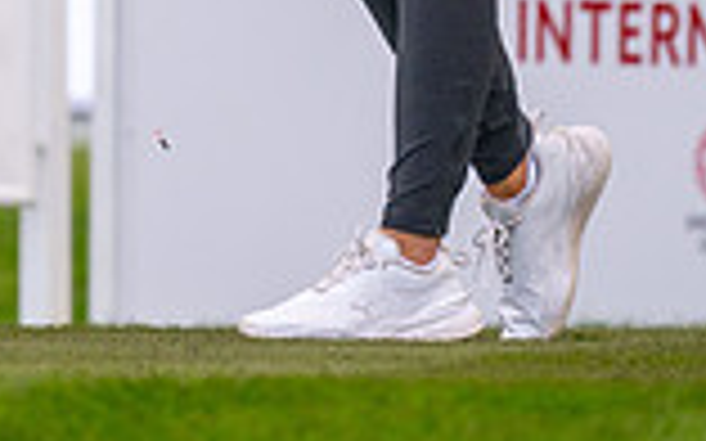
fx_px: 21773
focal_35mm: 1132
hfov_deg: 1.9
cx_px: 45
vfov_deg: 1.2
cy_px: -407
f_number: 4.5
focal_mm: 300
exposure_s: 1/2000
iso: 400
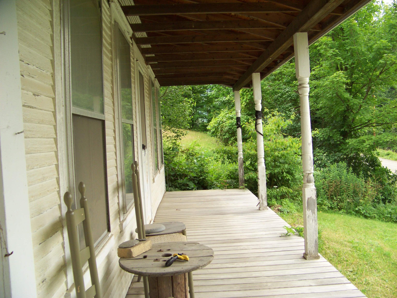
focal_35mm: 36
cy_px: 149
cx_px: 198
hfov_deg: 51.4
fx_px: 413
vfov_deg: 39.7
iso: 69
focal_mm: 5.85
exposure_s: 1/60
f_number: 2.8
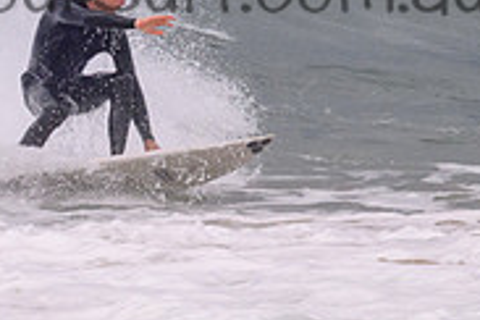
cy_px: 46
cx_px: 51
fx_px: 42517
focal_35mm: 3189
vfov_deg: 0.4
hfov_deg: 0.6
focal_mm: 760
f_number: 11
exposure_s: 1/2000
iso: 560
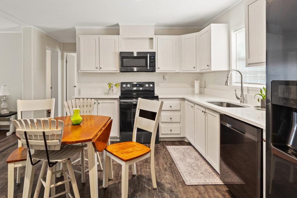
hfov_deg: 79.3
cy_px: 86
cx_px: 135
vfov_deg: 57.8
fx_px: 179
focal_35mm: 22
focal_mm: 11
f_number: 8
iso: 400
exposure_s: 1/2
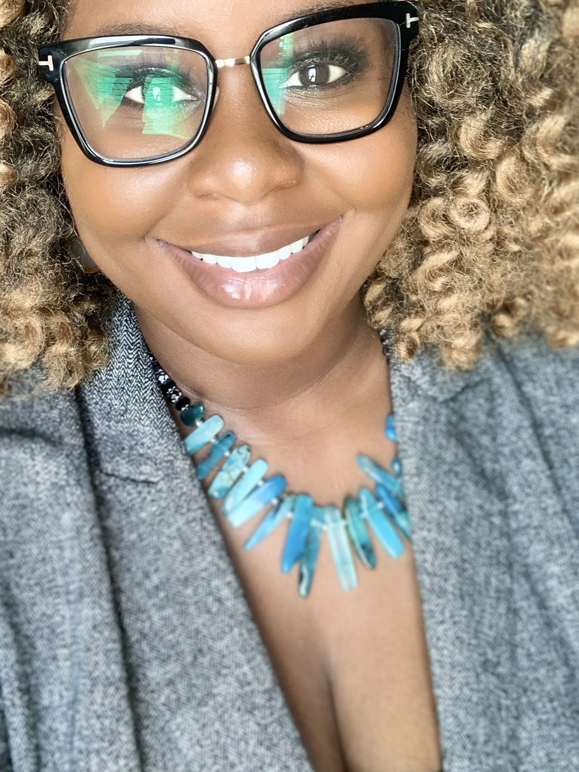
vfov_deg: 41.2
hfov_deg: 31.5
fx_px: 1026
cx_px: 241
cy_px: 341
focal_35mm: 46
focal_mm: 2.87
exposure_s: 1/60
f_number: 2.2
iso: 80
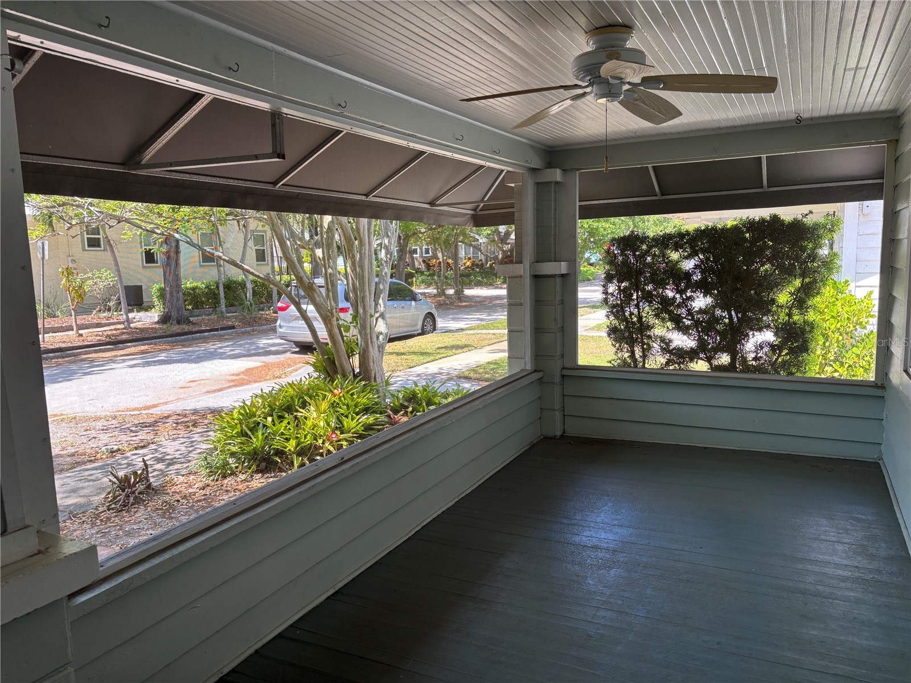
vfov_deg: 53.1
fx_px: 684
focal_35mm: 26
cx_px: 456
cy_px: 342
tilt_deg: -7.3
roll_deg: +1.1
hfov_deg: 67.3
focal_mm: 5.96
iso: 32
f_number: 1.6
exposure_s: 1/138
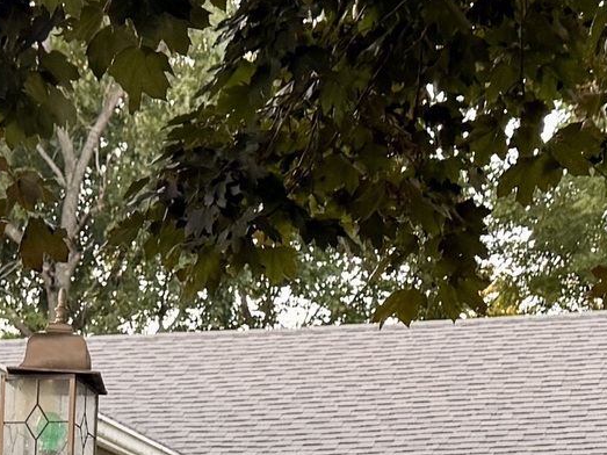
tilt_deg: +2.5
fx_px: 2472
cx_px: 229
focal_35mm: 141
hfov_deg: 14.0
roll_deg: -0.7
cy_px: 754
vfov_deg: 10.1
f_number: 1.78
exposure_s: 1/121
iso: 100
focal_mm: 6.76
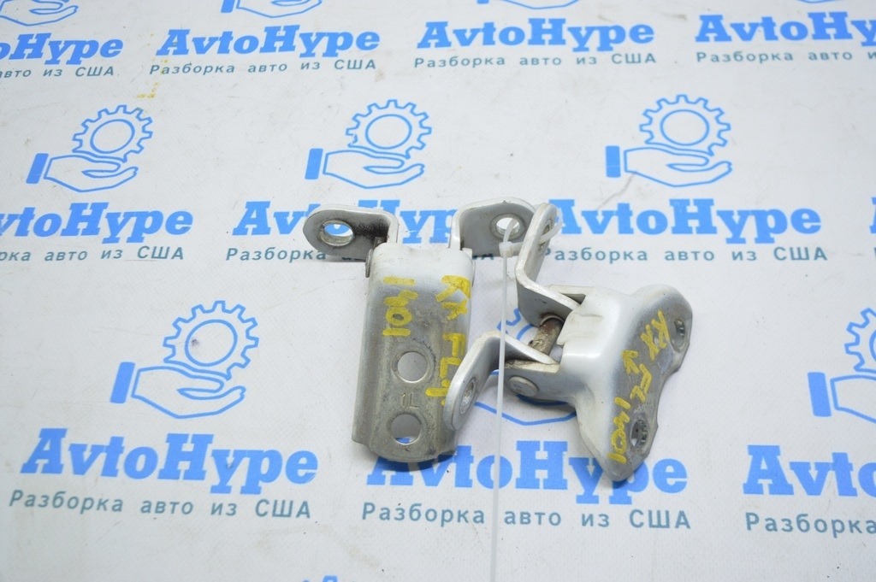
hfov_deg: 51.3
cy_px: 291
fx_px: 912
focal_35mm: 38
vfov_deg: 35.4
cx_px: 438
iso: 400
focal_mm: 25
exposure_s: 1/40
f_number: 4
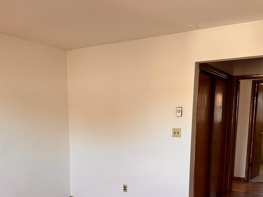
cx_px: 111
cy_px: 155
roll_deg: +0.1
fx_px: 289
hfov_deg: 48.8
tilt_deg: -9.8
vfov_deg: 36.5
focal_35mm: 38
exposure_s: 1/121
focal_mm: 6.86
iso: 160
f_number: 1.78
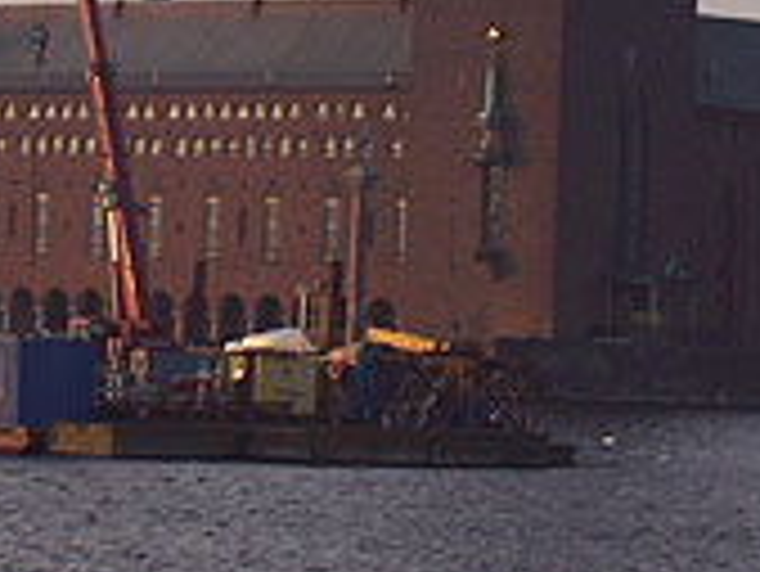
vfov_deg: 5.5
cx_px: 310
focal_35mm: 271
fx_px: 5954
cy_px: -153
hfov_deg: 7.3
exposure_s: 1/125
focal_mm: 16.8
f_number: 4.6
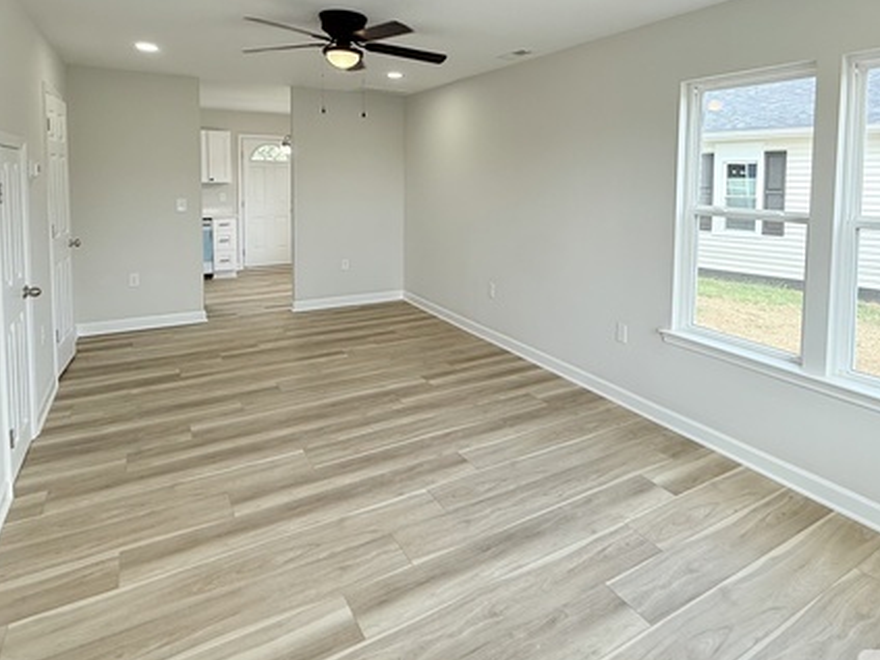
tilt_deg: -1.8
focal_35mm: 22
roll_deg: -0.5
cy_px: 214
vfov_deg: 59.5
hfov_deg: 76.0
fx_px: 559
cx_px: 501
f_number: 2.2
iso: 64
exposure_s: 1/120
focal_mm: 2.22
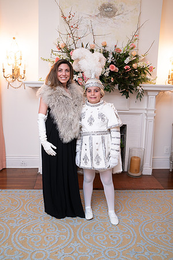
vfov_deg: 57.2
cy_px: 130
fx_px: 238
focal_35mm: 33
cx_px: 86
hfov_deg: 40.0
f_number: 4.5
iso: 800
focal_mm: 33
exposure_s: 1/80
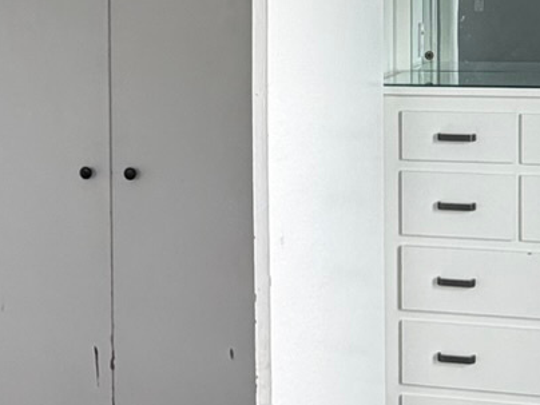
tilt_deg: -1.8
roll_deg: +0.7
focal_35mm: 71
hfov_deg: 27.3
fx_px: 1108
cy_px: 29
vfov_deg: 20.3
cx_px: 334
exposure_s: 1/121
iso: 125
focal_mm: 2.22
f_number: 2.2
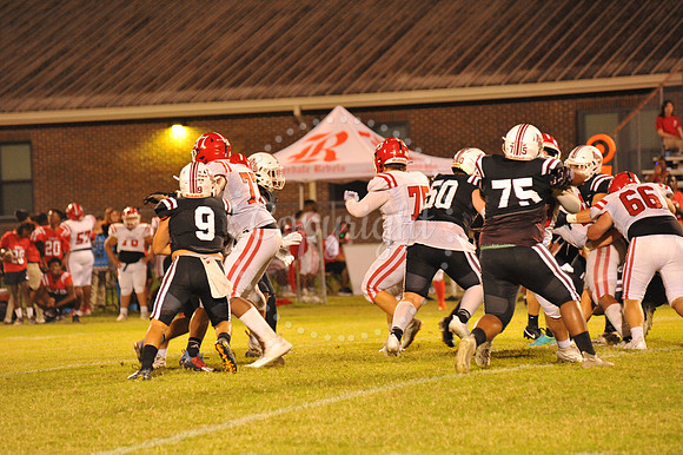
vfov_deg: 6.9
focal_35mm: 200
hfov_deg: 10.3
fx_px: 3792
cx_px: 342
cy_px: 228
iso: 5000
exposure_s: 1/160
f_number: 5
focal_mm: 200
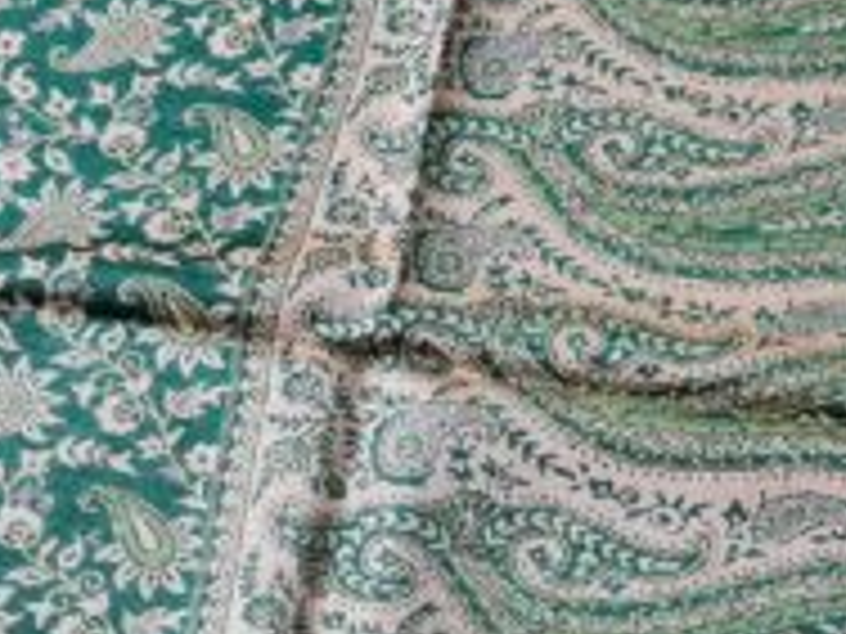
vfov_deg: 15.1
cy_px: 533
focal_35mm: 97
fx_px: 2371
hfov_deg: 18.4
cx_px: -333
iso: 160
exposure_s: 1/60
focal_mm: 5.4
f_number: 1.8
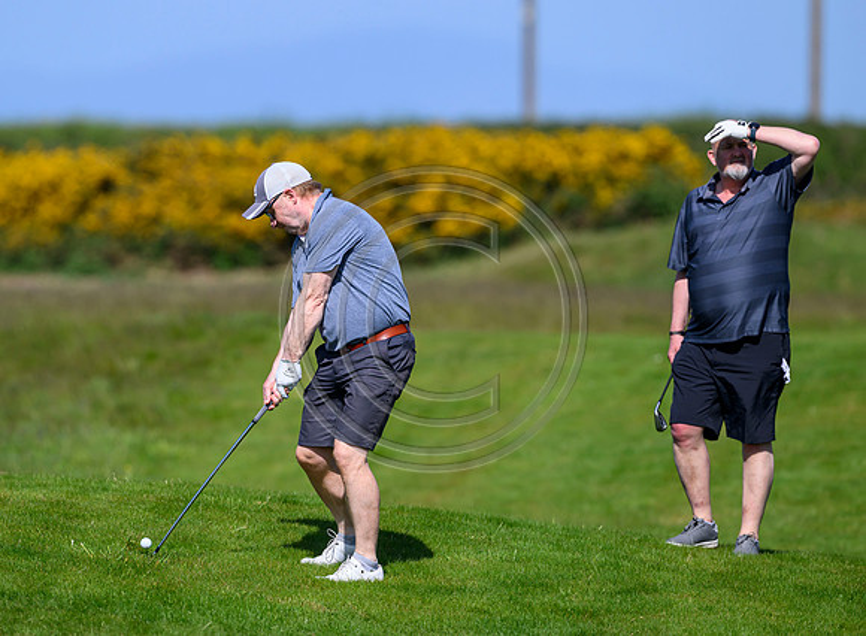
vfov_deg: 3.2
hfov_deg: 4.4
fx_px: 11348
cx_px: 355
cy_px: 296
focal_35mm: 457
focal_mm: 400
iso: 500
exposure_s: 1/5000
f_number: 4.5
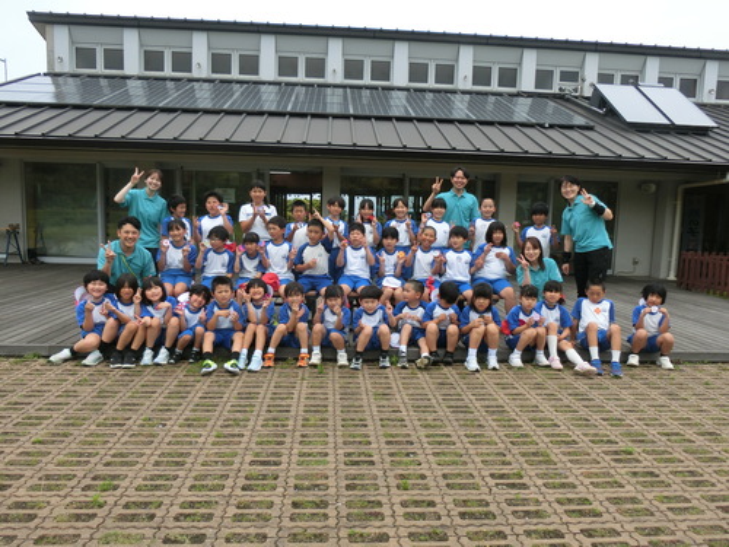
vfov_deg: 54.9
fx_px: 526
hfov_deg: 69.4
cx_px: 364
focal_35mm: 25
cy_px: 274
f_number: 3.5
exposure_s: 1/640
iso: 80
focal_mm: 4.5
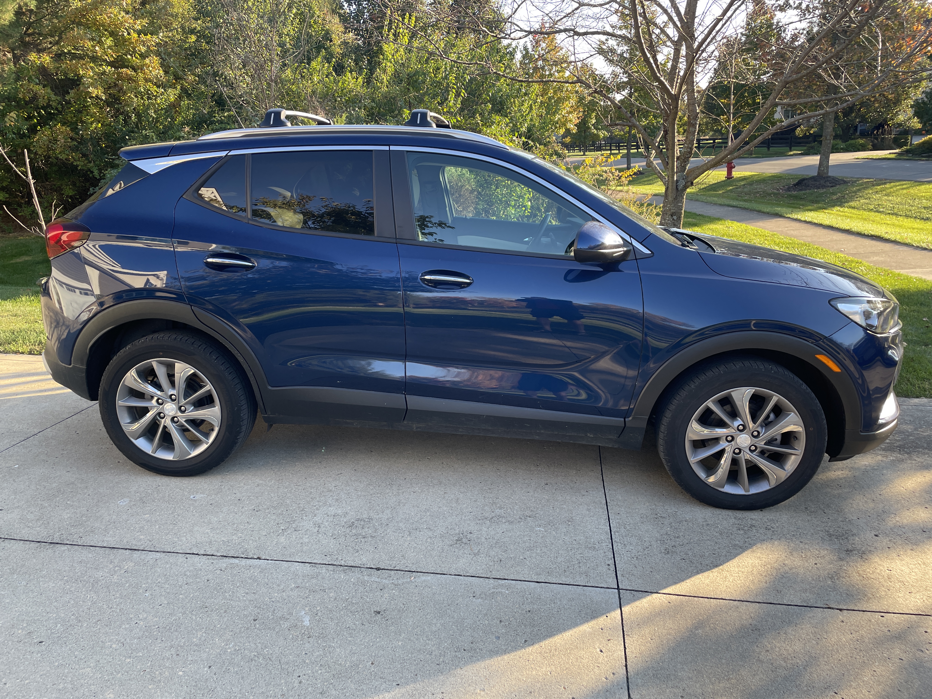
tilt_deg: -16.0
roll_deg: +4.7
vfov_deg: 53.1
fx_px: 700
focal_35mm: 26
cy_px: 350
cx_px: 466
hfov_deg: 67.3
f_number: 1.6
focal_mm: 4.2
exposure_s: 1/214
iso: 32
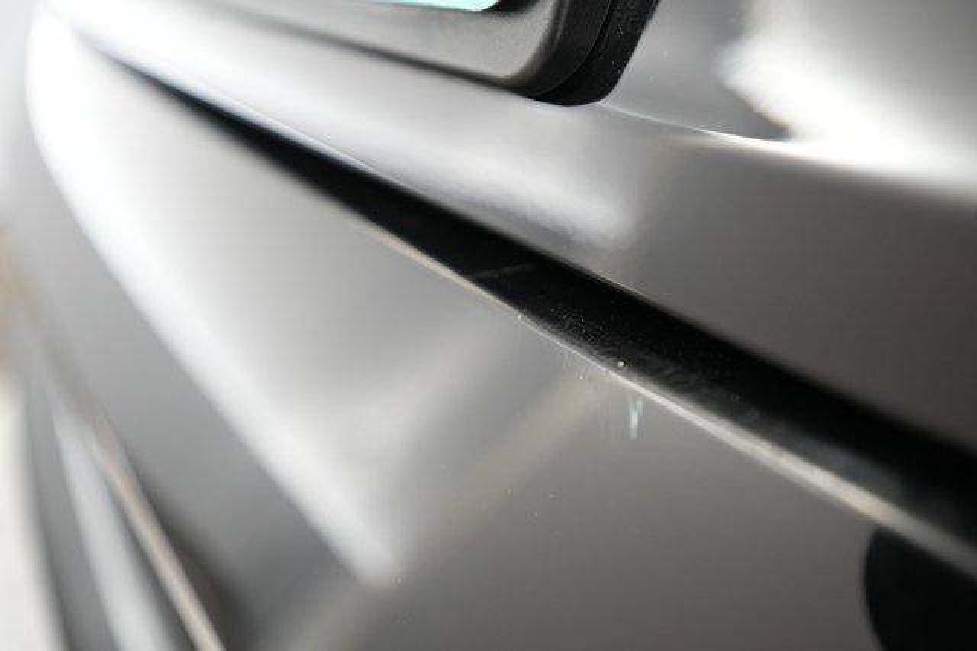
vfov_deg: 46.4
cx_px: 488
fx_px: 759
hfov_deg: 65.5
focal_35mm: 28
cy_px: 326
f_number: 2.8
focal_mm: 28
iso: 2000
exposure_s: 1/100
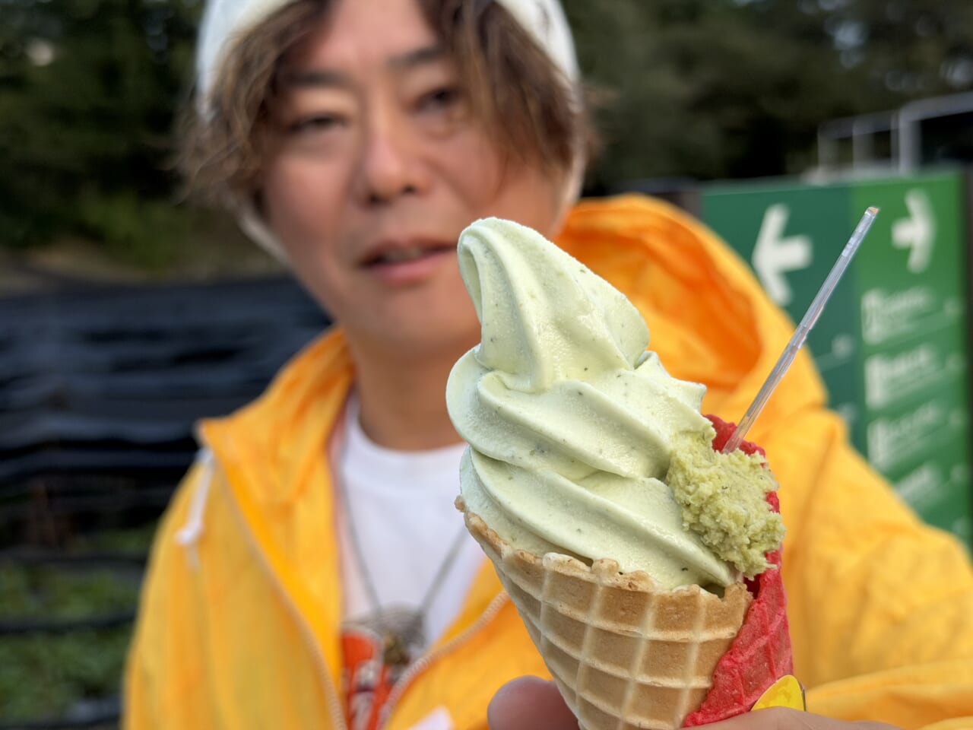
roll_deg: +3.6
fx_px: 1349
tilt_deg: -6.8
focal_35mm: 48
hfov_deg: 39.7
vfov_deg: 30.3
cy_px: 365
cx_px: 486
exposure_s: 1/652
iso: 64
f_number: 1.78
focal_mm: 6.76
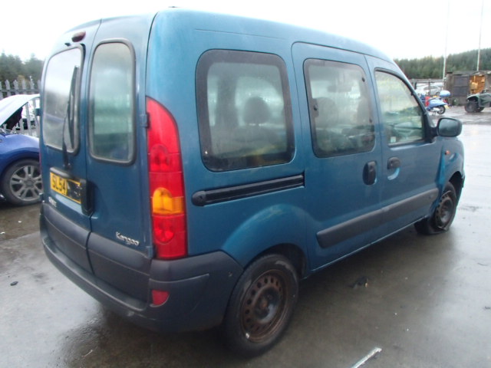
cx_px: 246
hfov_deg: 63.4
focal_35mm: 28
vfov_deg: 49.7
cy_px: 184
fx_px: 397
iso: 500
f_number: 3.9
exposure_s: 1/30
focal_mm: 5
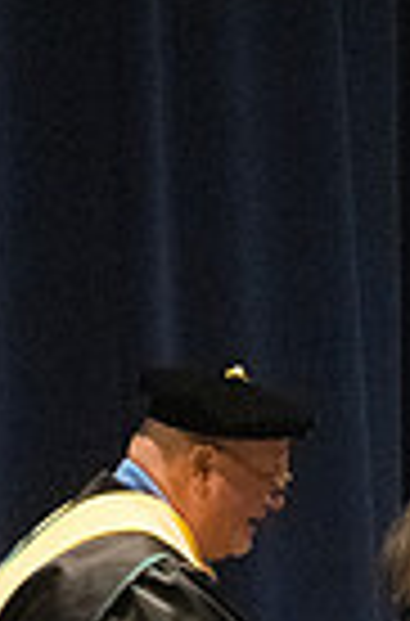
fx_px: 11377
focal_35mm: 661
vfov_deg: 3.1
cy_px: 954
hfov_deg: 2.1
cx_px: 250
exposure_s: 1/250
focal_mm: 135
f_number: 4.5
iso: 8000
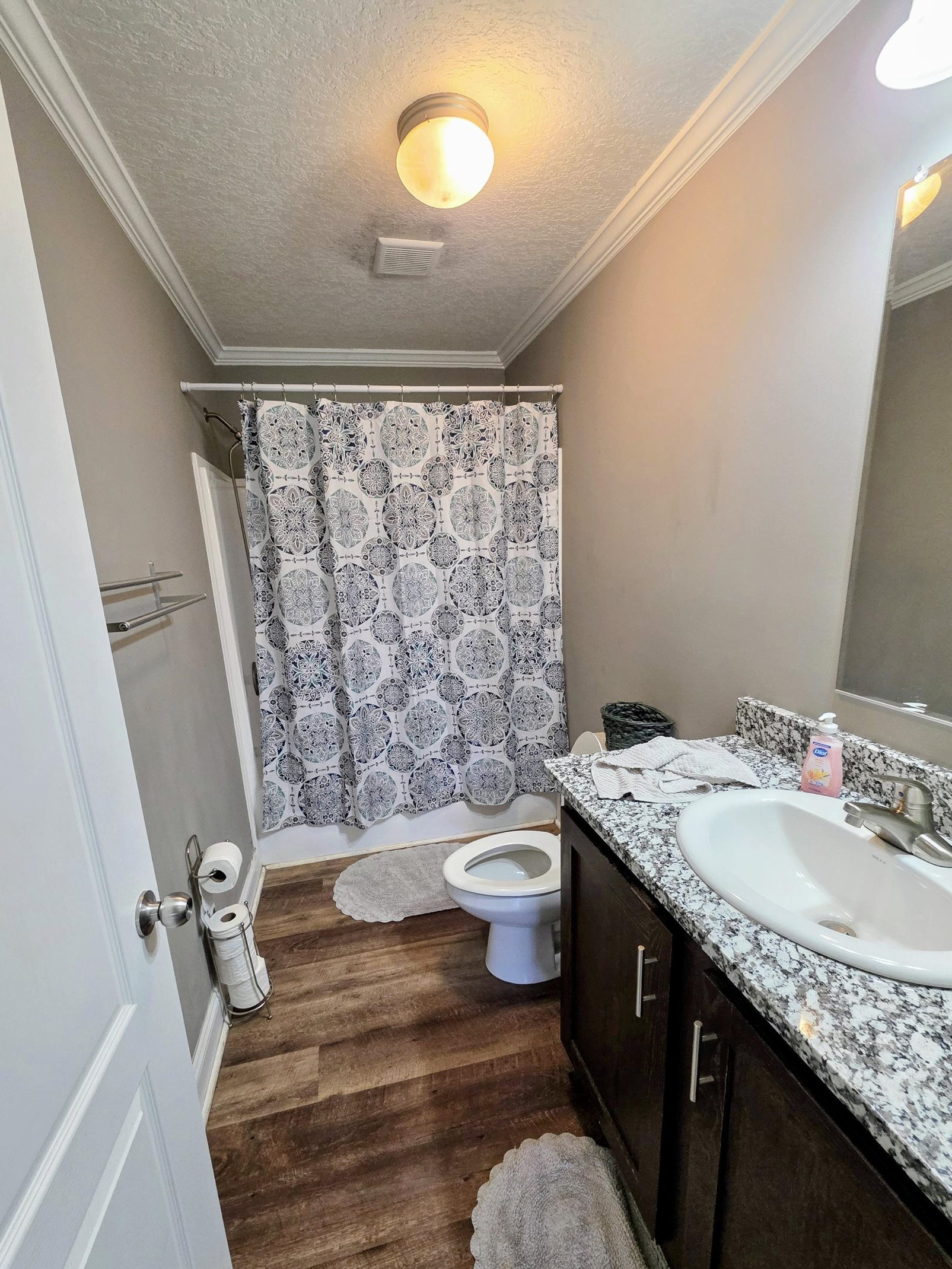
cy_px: 675
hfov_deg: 85.6
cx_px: 451
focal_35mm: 14
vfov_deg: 101.9
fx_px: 513
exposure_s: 1/120
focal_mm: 2.2
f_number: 1.9
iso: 250
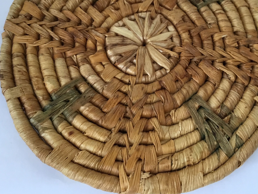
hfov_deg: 43.8
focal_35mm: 43
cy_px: 67
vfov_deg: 33.3
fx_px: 321
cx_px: 145
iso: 50
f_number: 2.4
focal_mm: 3.3
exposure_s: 1/33
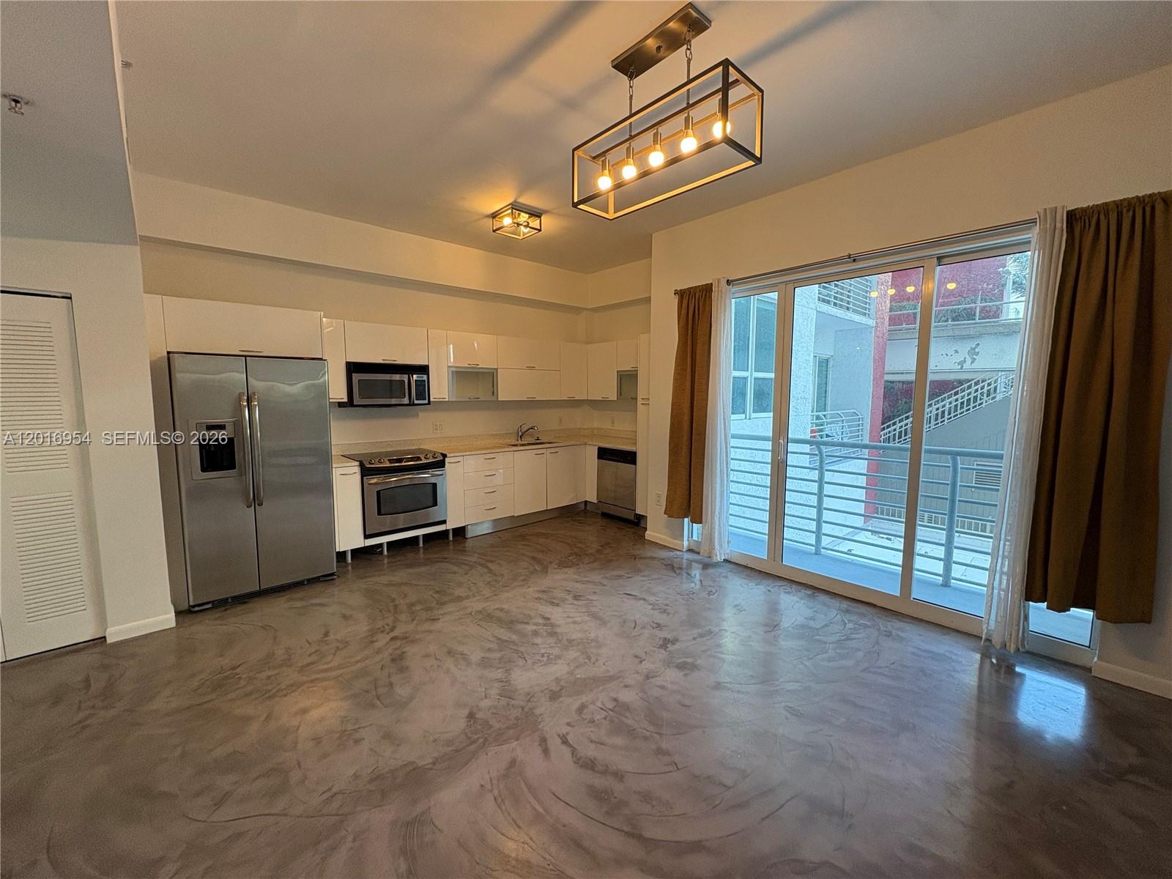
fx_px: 474
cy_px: 440
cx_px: 586
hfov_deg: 102.1
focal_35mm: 14
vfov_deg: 85.7
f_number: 2.2
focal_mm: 2.22
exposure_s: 1/99
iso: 160
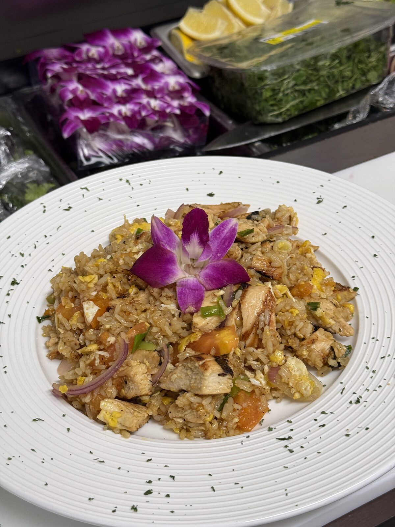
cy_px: 264
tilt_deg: -39.0
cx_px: 198
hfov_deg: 30.3
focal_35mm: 48
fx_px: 730
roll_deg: +2.7
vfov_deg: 39.7
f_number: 1.78
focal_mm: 6.76
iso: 64
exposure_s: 1/60
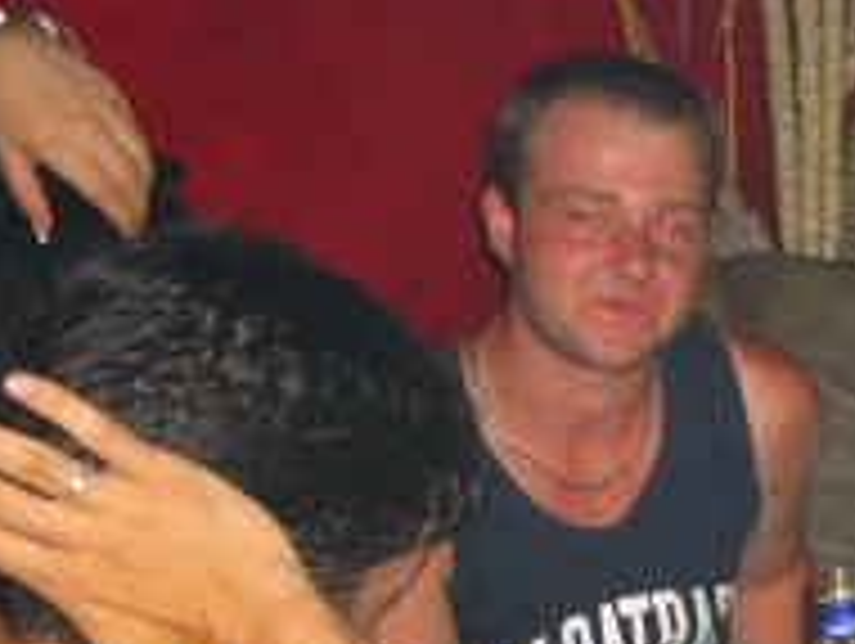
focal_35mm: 120
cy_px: 716
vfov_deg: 12.2
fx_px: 2968
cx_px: 1017
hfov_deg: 15.8
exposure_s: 1/60
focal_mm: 7.9
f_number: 2.8
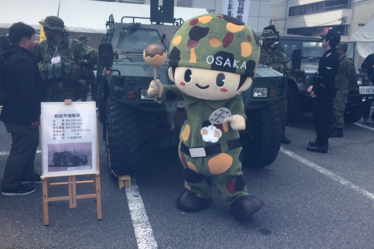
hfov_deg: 60.3
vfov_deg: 42.2
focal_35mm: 31
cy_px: 108
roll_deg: -1.5
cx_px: 185
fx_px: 322
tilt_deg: -11.1
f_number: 2.2
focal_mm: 4.15
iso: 32
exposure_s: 1/471
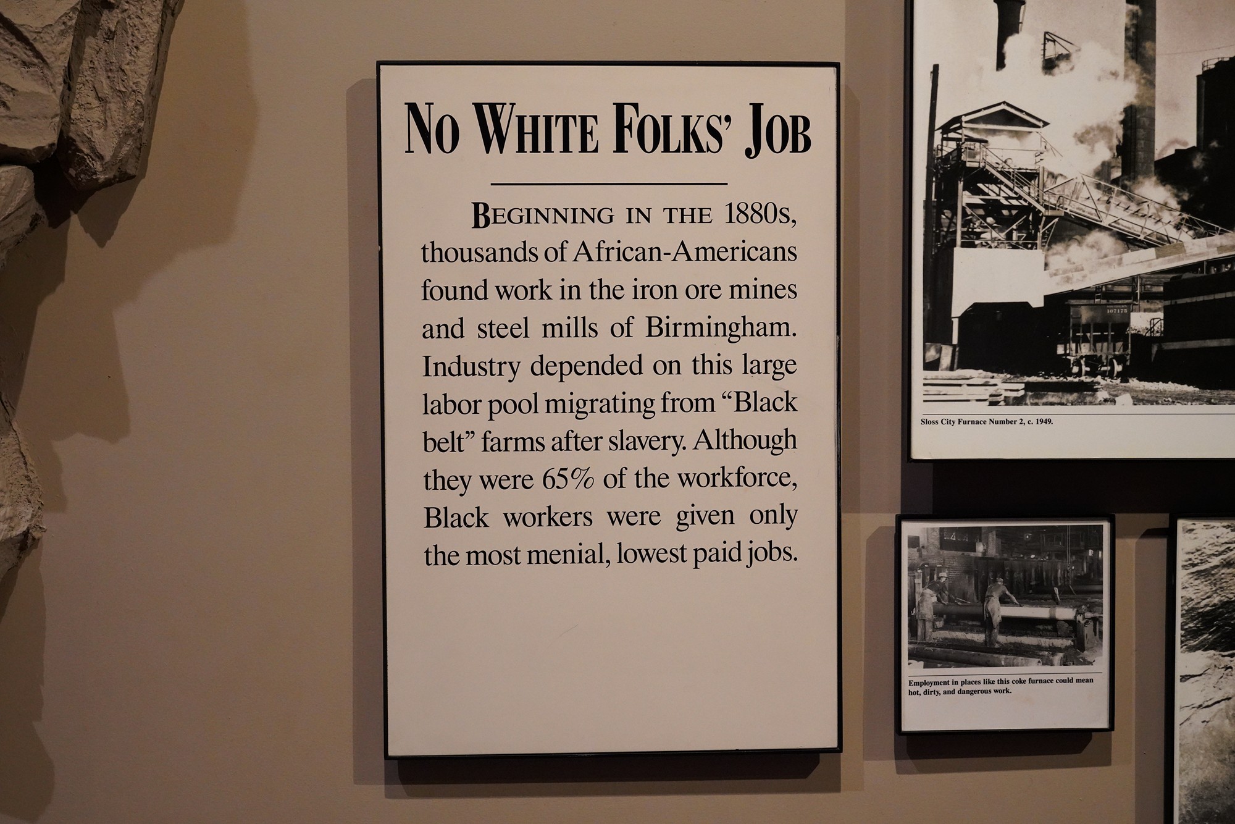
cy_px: 412
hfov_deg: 40.3
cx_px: 618
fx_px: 1681
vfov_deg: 27.5
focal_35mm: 49
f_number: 7.1
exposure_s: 1/100
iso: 6400
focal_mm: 49
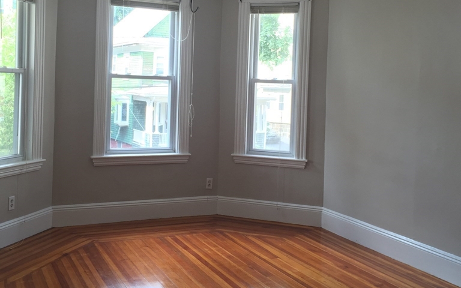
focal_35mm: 41
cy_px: 103
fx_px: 515
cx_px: 206
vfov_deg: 31.1
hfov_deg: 48.1
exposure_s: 1/40
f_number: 2.2
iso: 32
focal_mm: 4.15
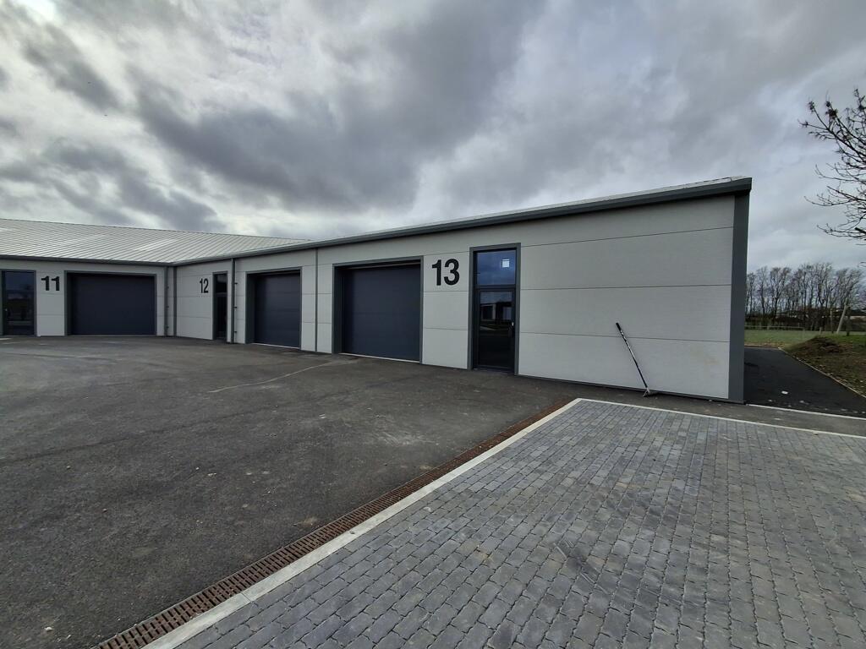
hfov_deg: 94.5
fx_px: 400
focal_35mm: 16
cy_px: 324
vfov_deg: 78.1
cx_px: 433
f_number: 2.2
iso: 40
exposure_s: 1/4274
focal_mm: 1.64
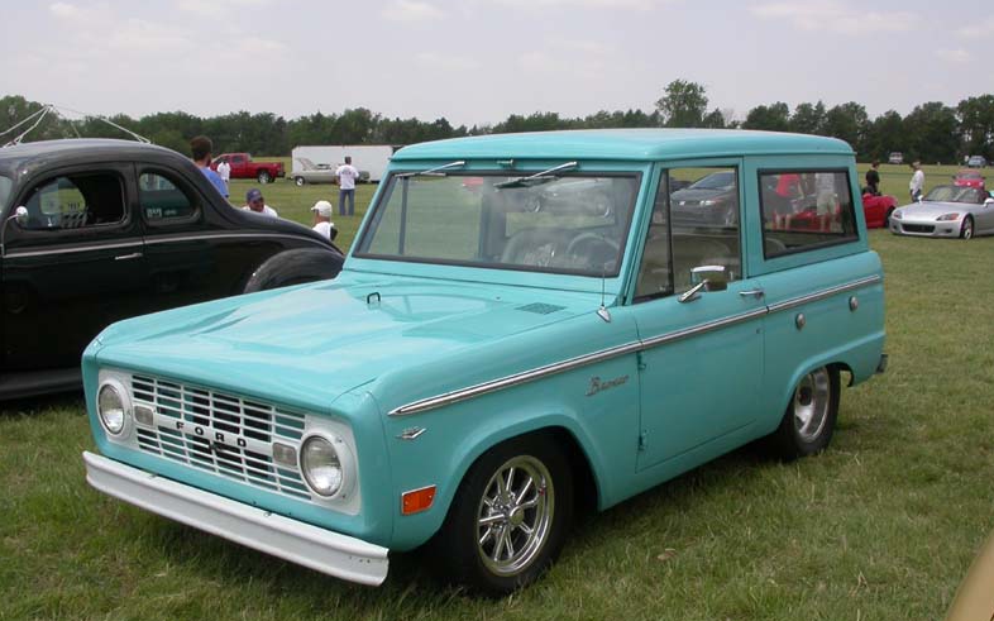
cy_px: 329
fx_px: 1111
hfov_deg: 48.2
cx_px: 503
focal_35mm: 41
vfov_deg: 31.2
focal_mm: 7.85
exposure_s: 1/291
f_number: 7.5
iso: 100
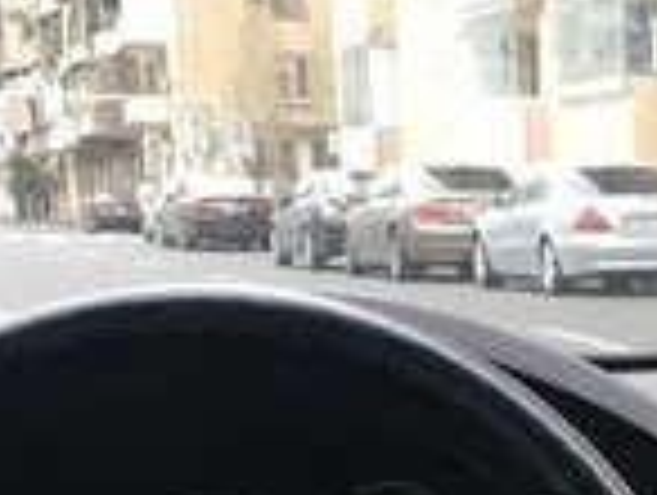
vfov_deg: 10.7
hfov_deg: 14.1
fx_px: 2490
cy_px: 875
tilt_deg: -14.0
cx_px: 968
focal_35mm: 131
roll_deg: +0.5
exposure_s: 1/33
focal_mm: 4.15
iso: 32
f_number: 2.2
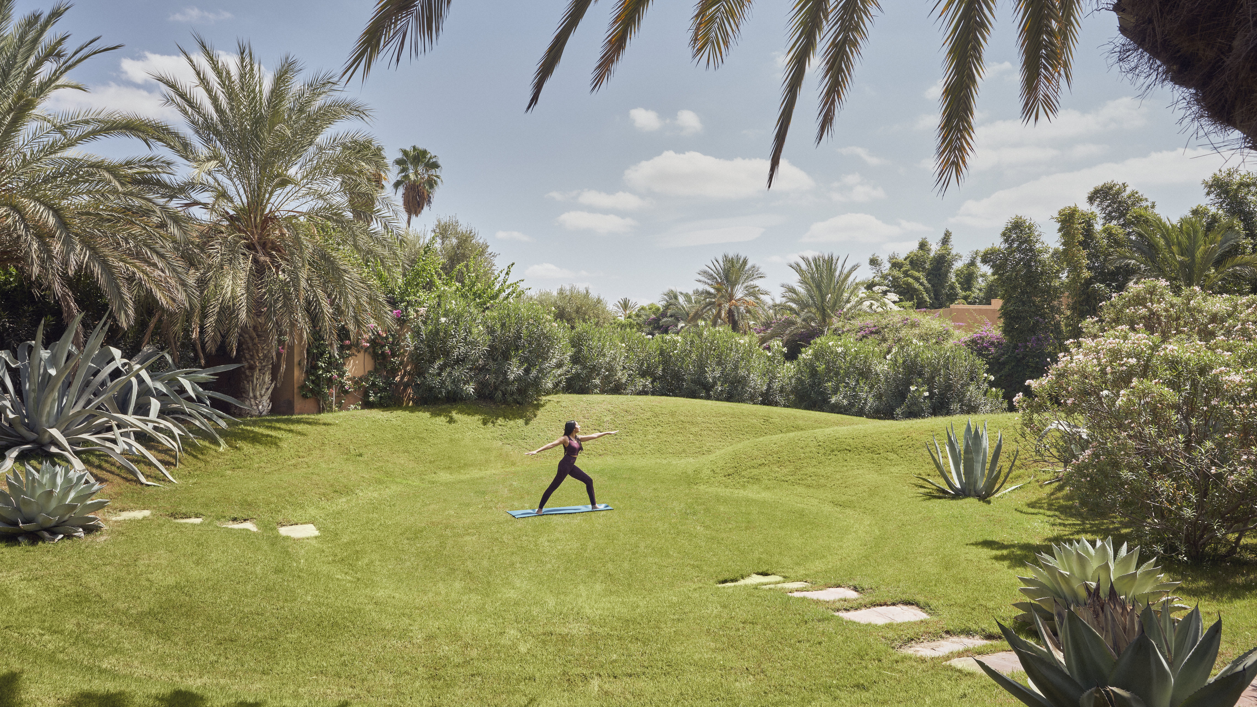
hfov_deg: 74.1
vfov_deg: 46.0
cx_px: 633
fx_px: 833
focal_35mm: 25
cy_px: 345
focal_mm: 23
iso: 200
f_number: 11
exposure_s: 1/100
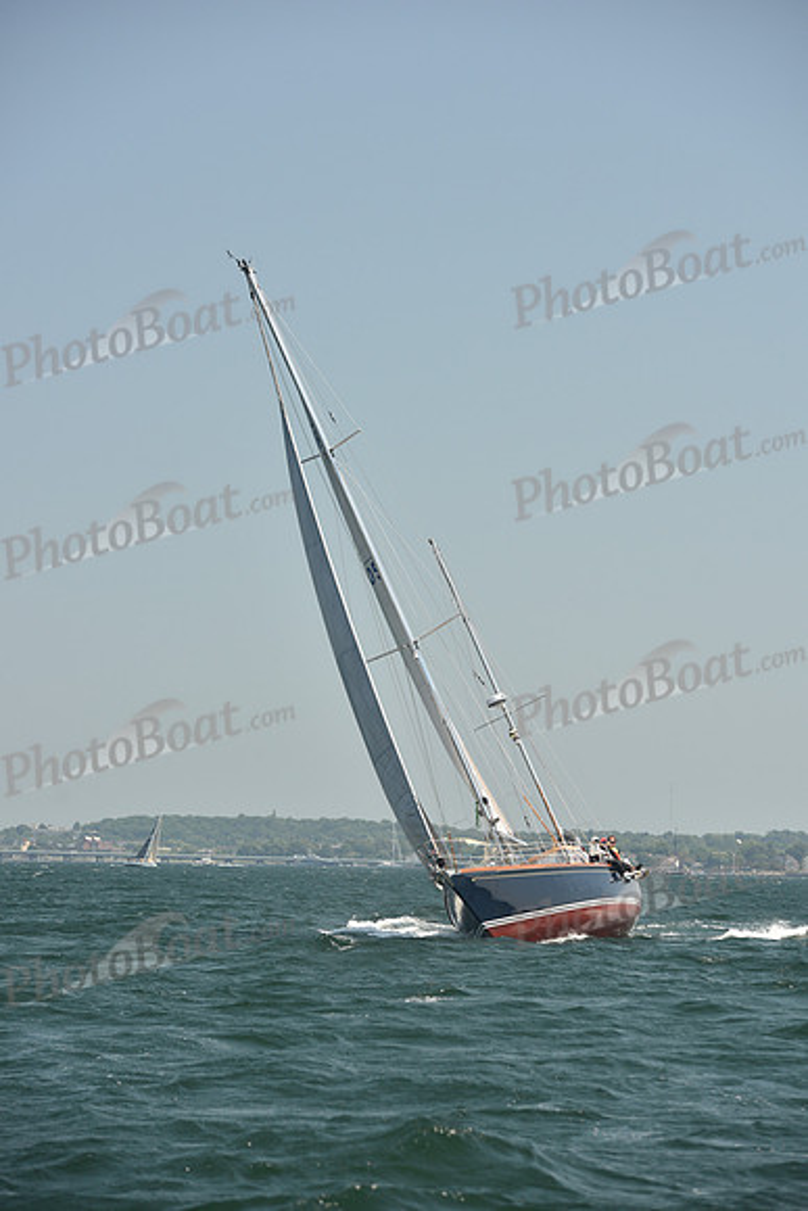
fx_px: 4105
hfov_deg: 11.2
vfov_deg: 16.8
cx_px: 404
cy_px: 606
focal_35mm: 122
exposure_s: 1/640
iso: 250
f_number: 5
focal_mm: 122
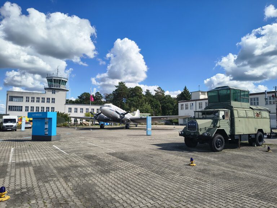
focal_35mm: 24
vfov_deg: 56.8
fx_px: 192
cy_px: 104
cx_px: 138
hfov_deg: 71.6
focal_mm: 5.56
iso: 101
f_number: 1.8
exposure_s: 1/2156
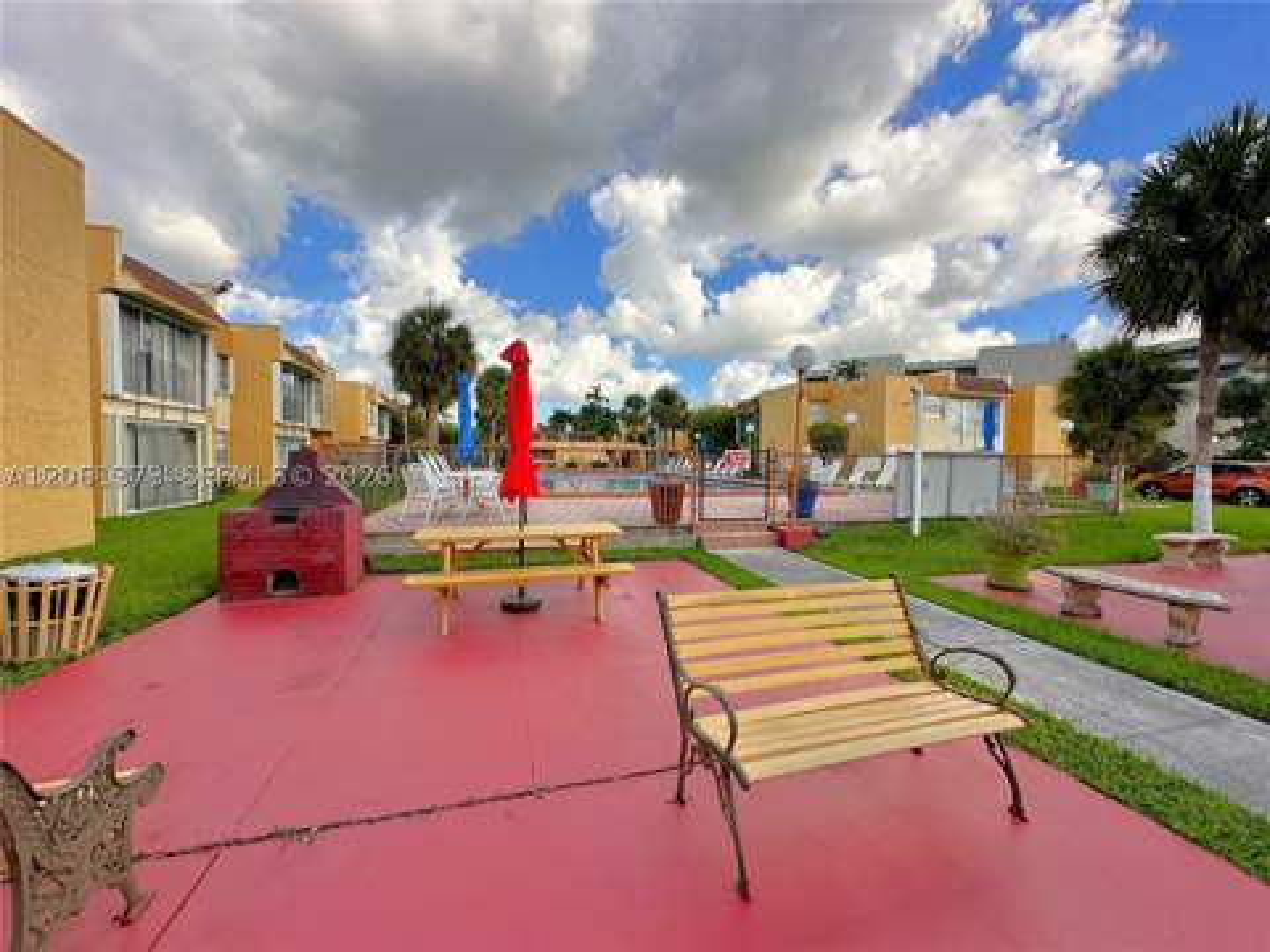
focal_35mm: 14
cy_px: 476
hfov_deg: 102.1
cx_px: 635
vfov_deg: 85.7
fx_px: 514
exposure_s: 1/1531
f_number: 2.2
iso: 50
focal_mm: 2.22
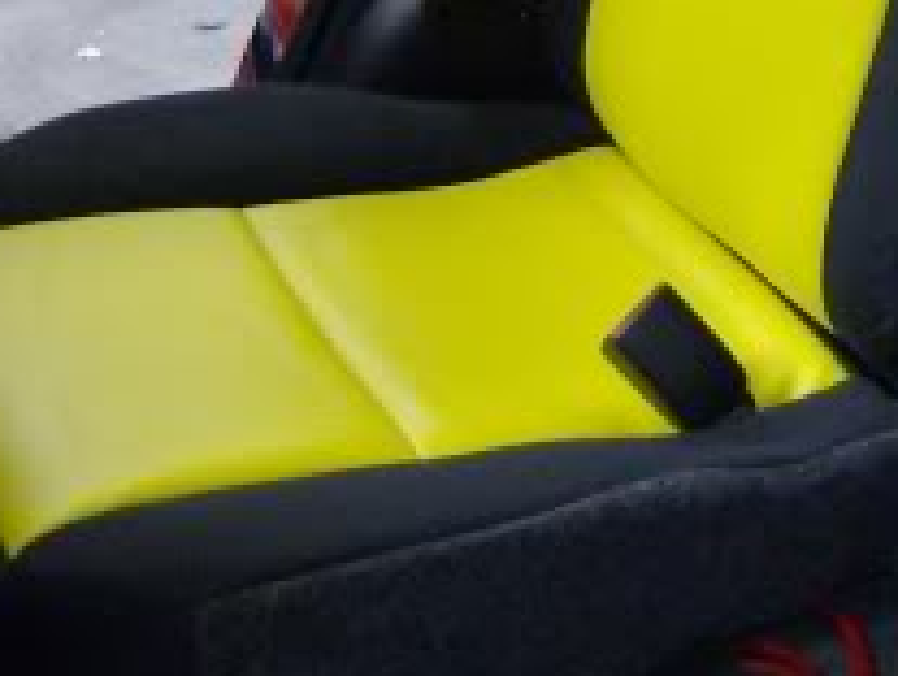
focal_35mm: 111
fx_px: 2885
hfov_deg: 16.8
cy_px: -145
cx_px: 1108
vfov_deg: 13.0
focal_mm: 6
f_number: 2.8
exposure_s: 1/6.76
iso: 200
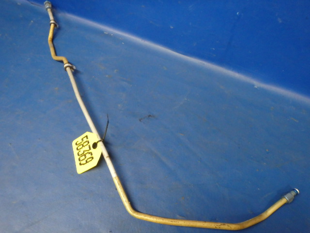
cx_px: 155
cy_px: 116
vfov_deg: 49.7
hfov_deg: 63.4
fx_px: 251
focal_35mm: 28
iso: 800
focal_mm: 5
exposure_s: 1/25
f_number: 3.9
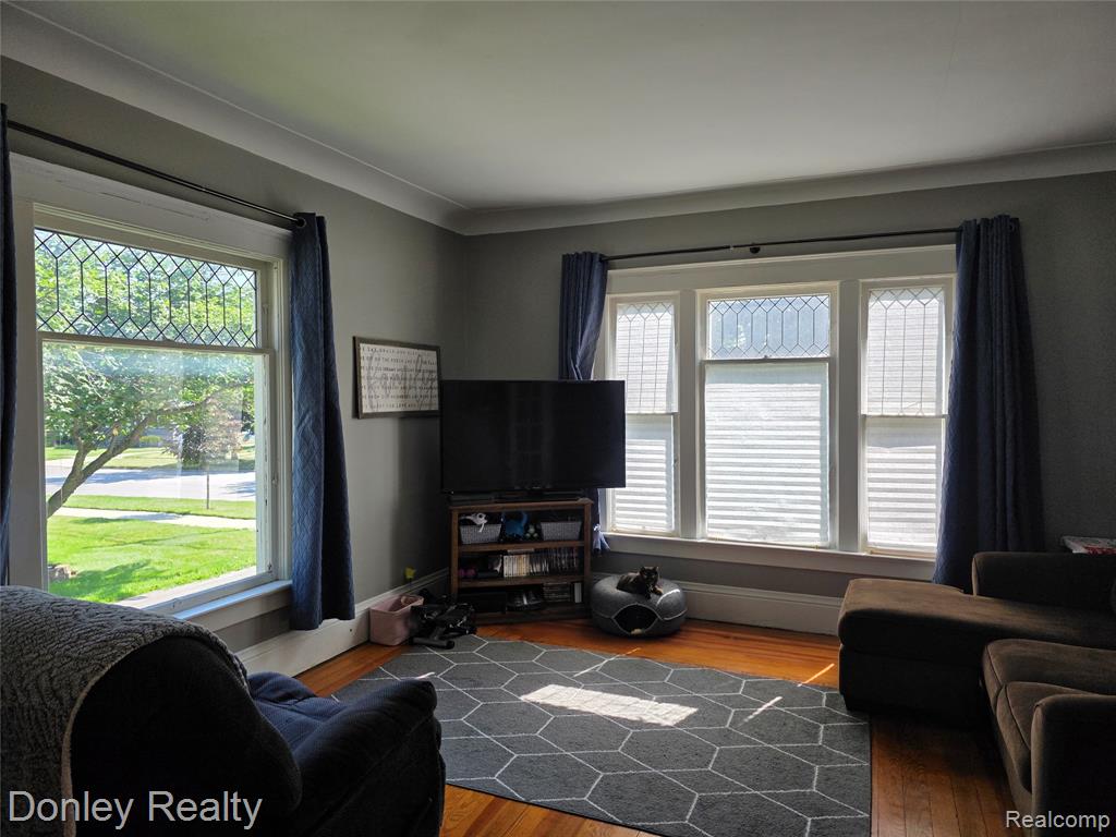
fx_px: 742
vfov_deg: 58.9
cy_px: 418
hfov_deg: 73.9
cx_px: 558
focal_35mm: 23
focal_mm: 6.3
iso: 40
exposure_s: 1/359
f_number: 1.7
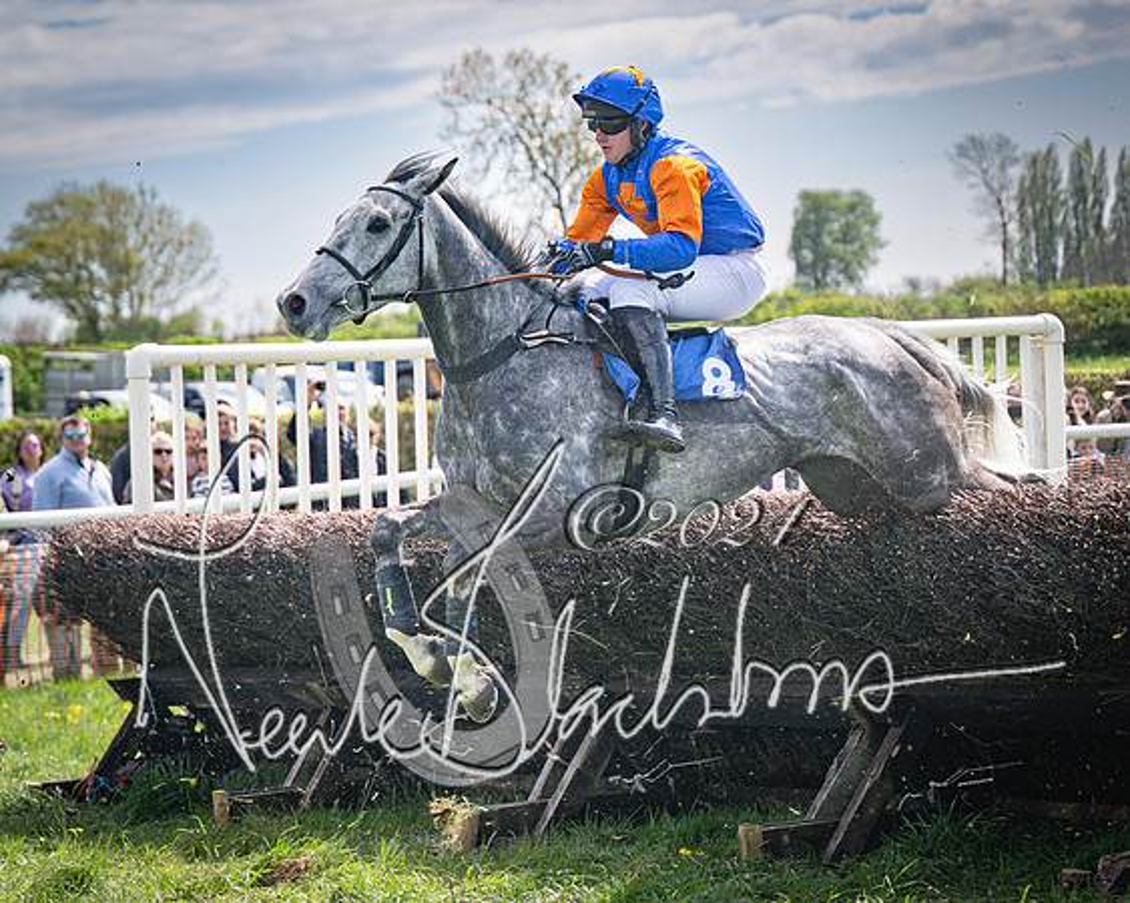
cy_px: 490
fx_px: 5276
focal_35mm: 158
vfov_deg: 9.8
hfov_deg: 12.2
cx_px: 512
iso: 200
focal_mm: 98
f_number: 4
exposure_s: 1/2000
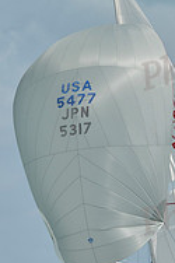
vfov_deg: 3.2
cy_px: 147
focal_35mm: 649
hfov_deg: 2.1
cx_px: 69
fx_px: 4741
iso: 280
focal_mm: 210
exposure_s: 1/1600
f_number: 7.1
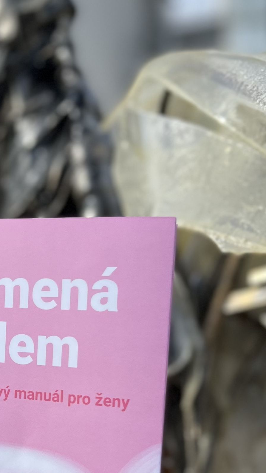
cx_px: -32
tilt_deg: -9.7
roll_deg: +1.8
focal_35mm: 72
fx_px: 903
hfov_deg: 16.2
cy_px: 384
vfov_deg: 28.7
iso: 50
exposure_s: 1/3165
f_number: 1.5
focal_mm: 5.7
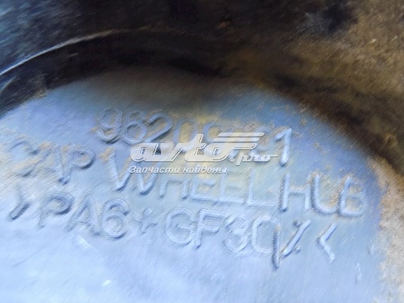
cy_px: 152
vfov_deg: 21.0
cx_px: 202
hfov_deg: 27.8
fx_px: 817
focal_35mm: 70
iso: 400
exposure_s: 1/5
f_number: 4.2
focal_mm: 12.5
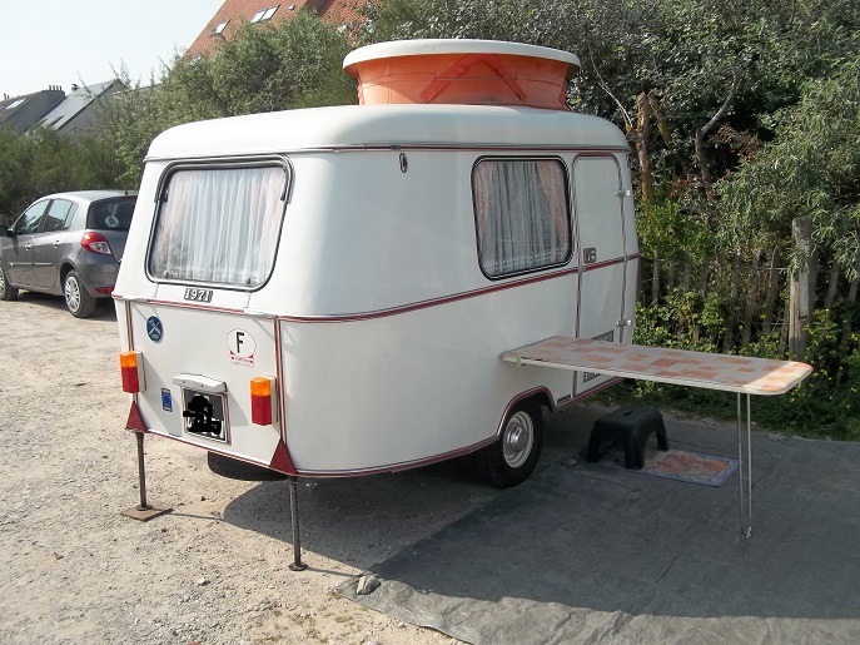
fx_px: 795
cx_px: 430
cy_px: 322
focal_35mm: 32
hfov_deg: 56.8
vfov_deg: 44.1
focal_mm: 5.7
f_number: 8.8
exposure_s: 1/160
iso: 80
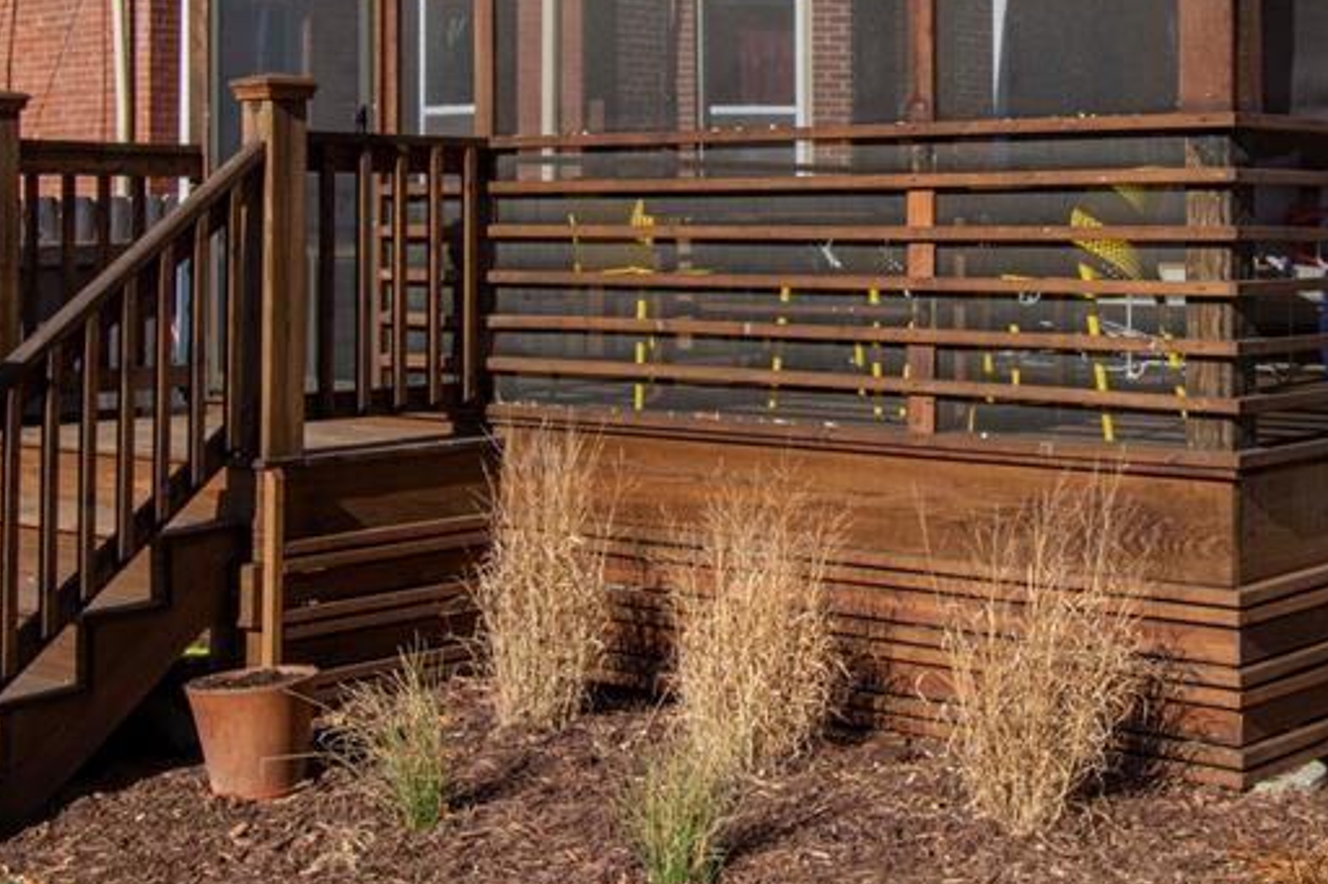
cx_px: 936
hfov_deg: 33.0
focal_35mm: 60
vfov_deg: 22.2
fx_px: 2212
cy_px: 148
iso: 160
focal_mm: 20
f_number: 8
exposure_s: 1/500
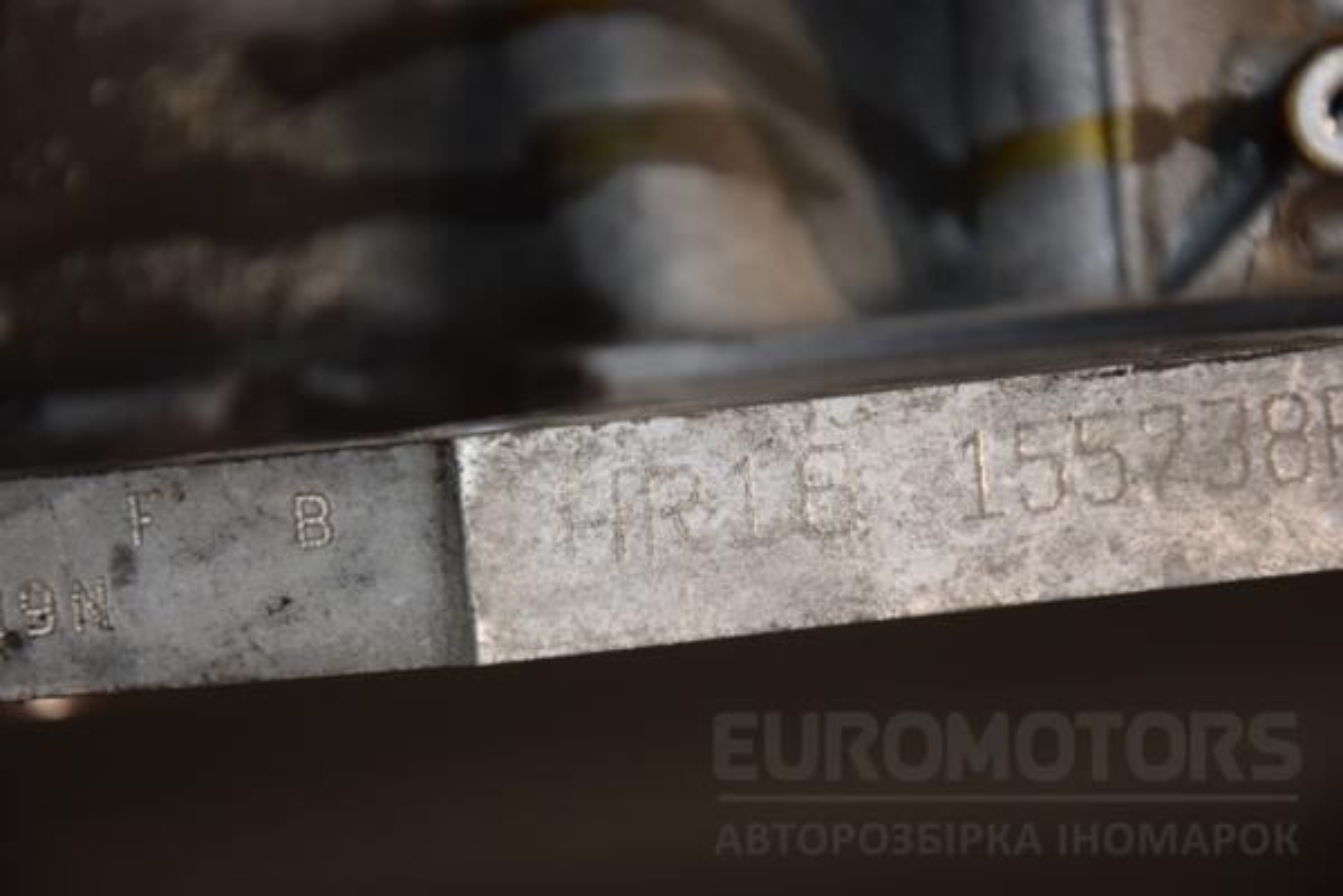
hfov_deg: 13.0
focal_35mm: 158
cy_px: 448
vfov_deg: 8.7
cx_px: 672
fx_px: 5875
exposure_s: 1/60
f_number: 5.6
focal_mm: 105
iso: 800
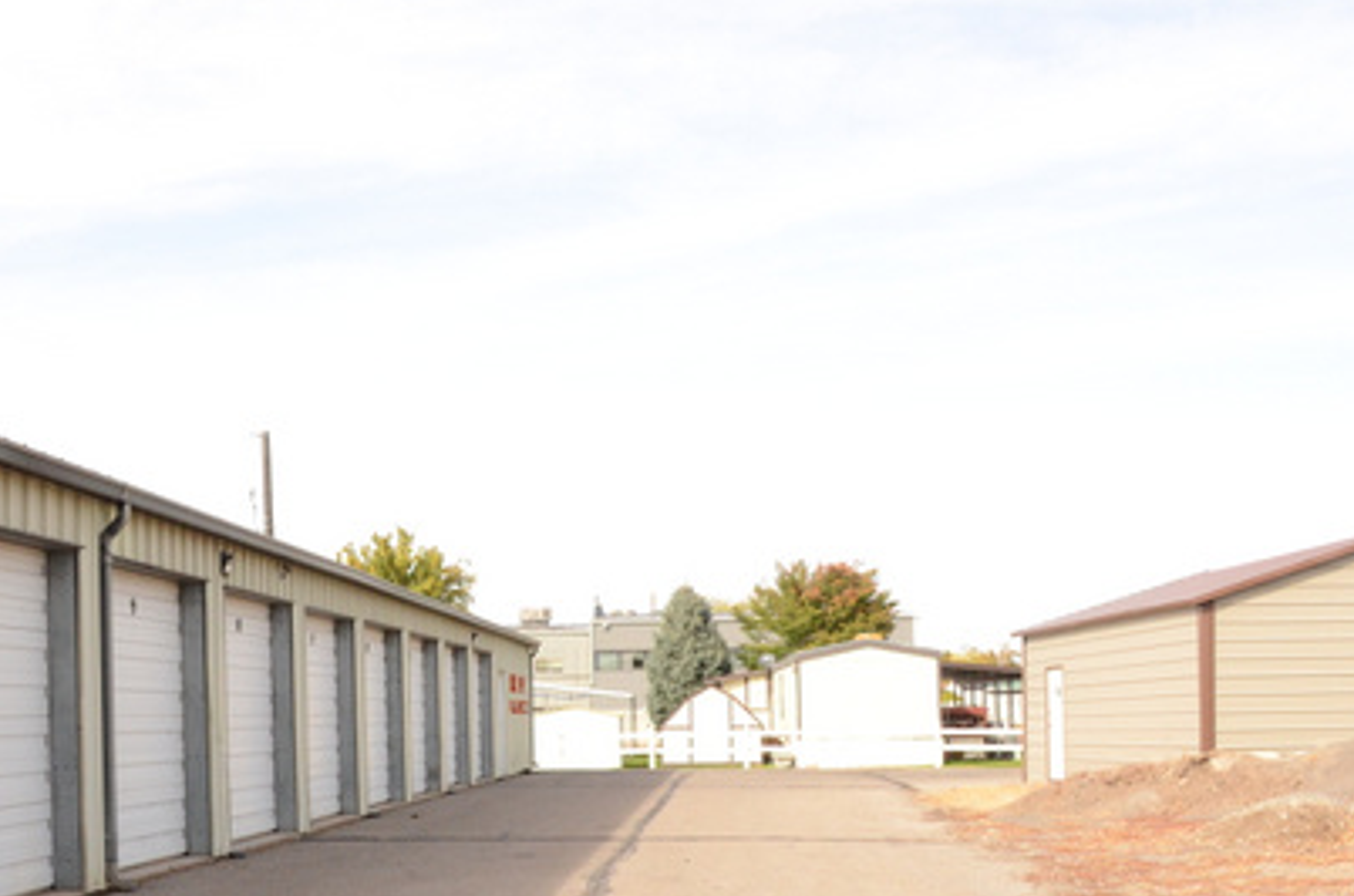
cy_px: 694
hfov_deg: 44.9
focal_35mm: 43
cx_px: 455
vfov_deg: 30.4
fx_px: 1613
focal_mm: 18
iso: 1600
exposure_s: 1/1250
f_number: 8
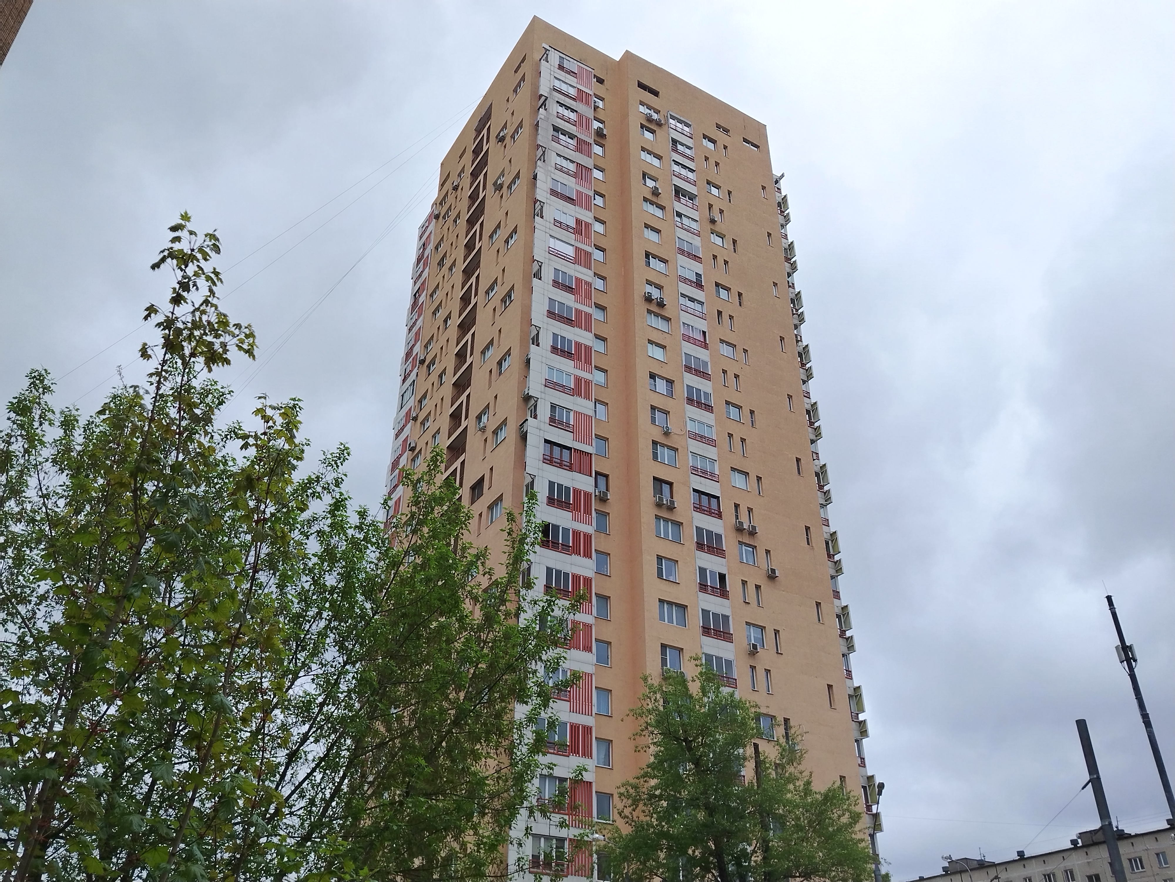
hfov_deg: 61.7
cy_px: 441
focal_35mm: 29
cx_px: 588
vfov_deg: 48.2
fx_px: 984
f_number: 1.75
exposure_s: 1/1300
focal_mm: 5.25
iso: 100
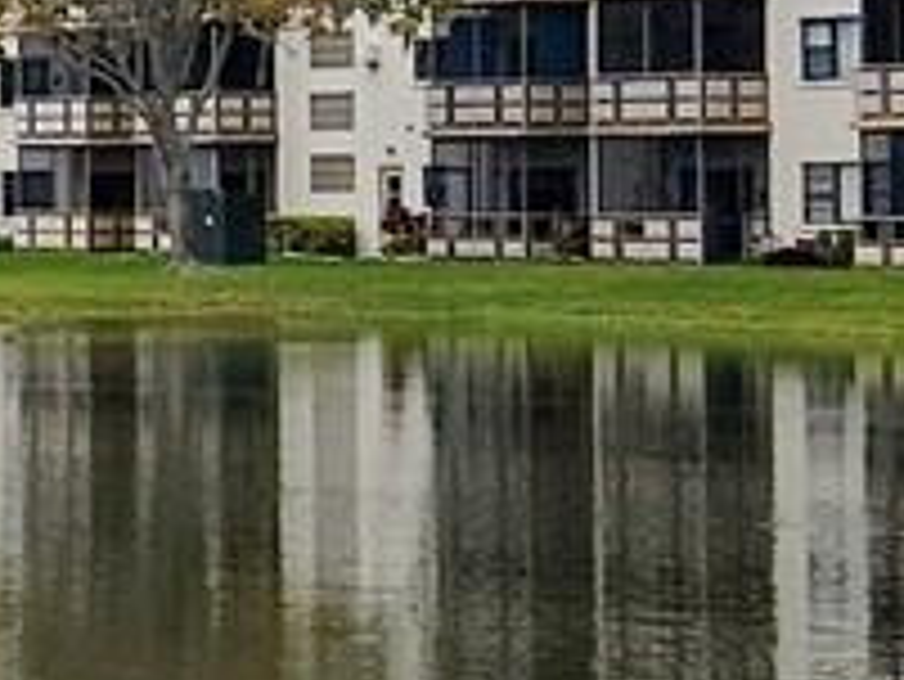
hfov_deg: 10.3
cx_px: -625
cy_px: 50
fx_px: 4782
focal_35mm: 183
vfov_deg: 8.1
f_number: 1.8
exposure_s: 1/1529
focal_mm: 5.4
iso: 25
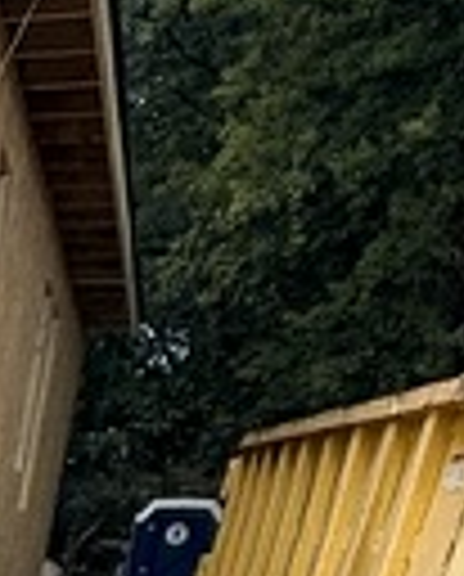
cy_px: 1242
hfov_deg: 10.9
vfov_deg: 14.0
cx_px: -797
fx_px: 1864
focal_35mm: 109
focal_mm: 2.22
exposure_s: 1/734
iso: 50
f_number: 2.2
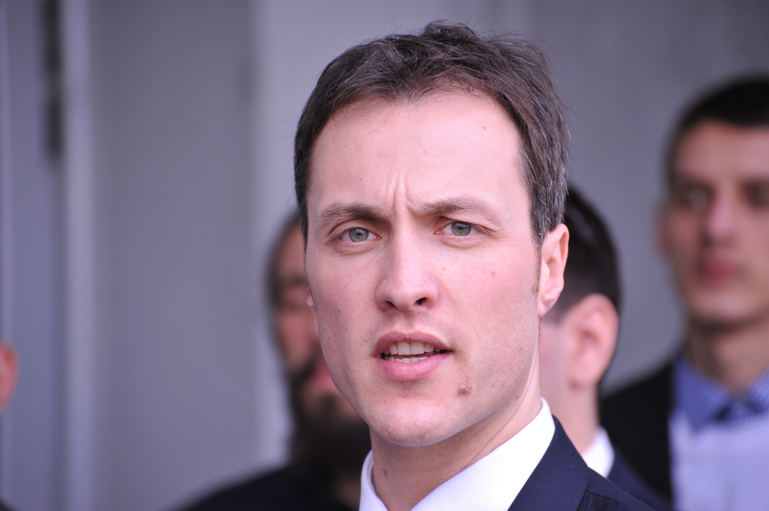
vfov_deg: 7.6
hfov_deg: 11.4
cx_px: 384
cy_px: 256
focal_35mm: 180
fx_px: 3842
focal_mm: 180
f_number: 5.6
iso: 800
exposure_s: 1/640
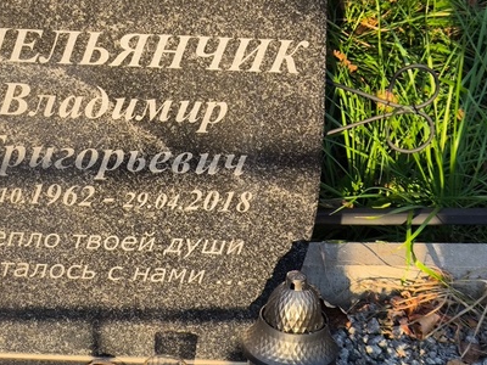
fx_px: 1407
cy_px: 163
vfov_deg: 14.8
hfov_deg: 19.6
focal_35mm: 100
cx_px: 147
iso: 50
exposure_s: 1/377
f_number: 1.7
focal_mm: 4.71
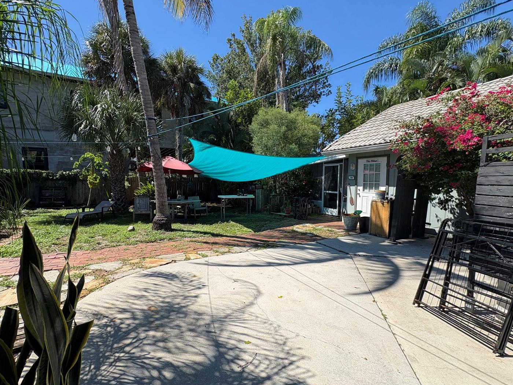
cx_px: 240
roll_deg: -0.1
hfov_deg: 94.4
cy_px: 198
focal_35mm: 16
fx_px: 237
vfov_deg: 78.1
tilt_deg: -4.1
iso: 50
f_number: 2.2
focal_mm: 2.22
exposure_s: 1/1299
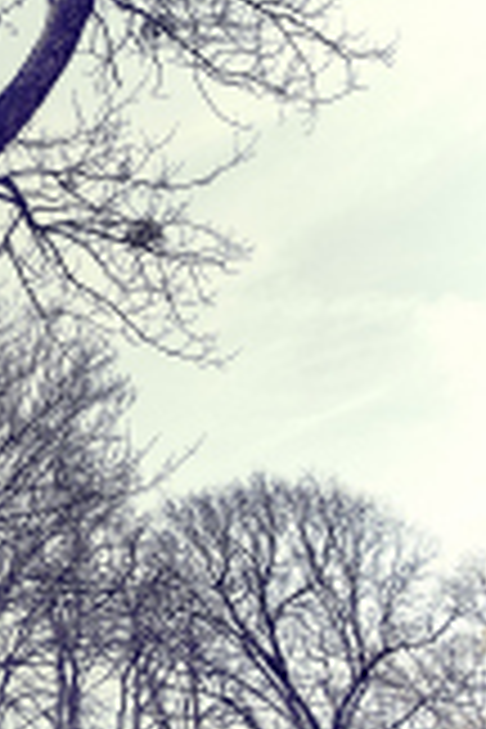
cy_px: 315
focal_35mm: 100
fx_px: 2025
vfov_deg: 20.4
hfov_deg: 12.9
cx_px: -248
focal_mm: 18
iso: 200
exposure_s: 1/1600
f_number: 4
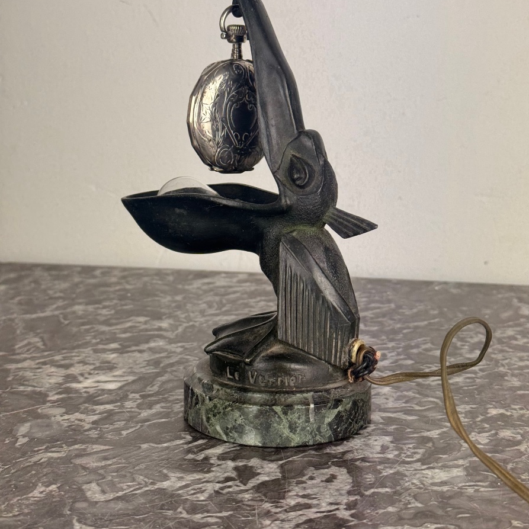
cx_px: 266
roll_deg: -0.9
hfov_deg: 30.0
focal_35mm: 57
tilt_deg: -9.6
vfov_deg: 29.9
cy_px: 204
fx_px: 986
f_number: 1.78
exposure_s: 1/191
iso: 50
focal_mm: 6.76
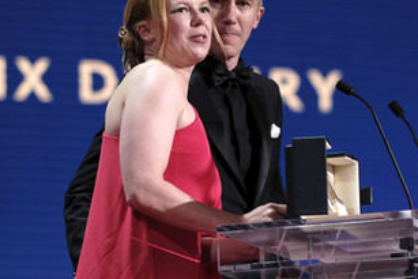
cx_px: 184
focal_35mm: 198
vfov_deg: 6.9
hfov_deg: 10.4
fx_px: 2300
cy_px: 128
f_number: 2
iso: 1600
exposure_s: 1/400
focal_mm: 90
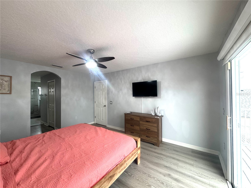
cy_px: 94
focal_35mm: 14
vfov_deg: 85.7
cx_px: 126
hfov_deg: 102.1
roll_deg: +0.3
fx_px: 102
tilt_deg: +0.1
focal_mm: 2.22
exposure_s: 1/60
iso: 160
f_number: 2.2
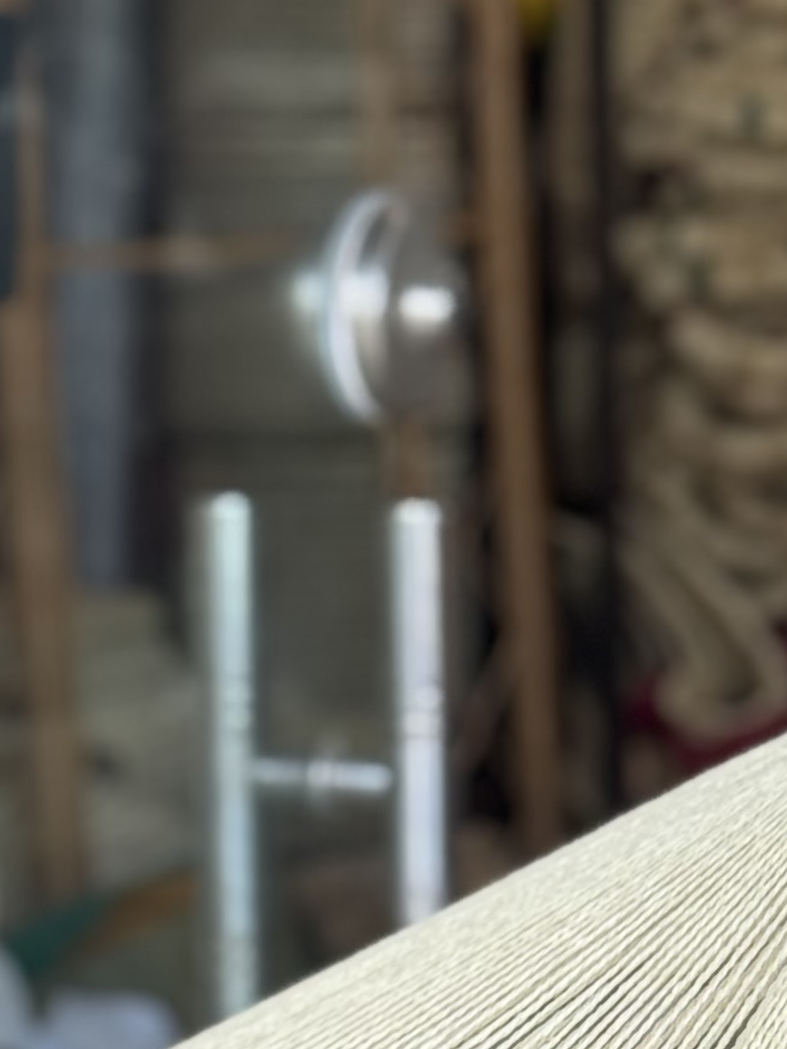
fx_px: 5063
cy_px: 511
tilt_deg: -8.4
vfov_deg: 11.8
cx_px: 934
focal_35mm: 167
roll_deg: +0.7
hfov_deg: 8.8
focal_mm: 6.76
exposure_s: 1/293
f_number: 1.78
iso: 64
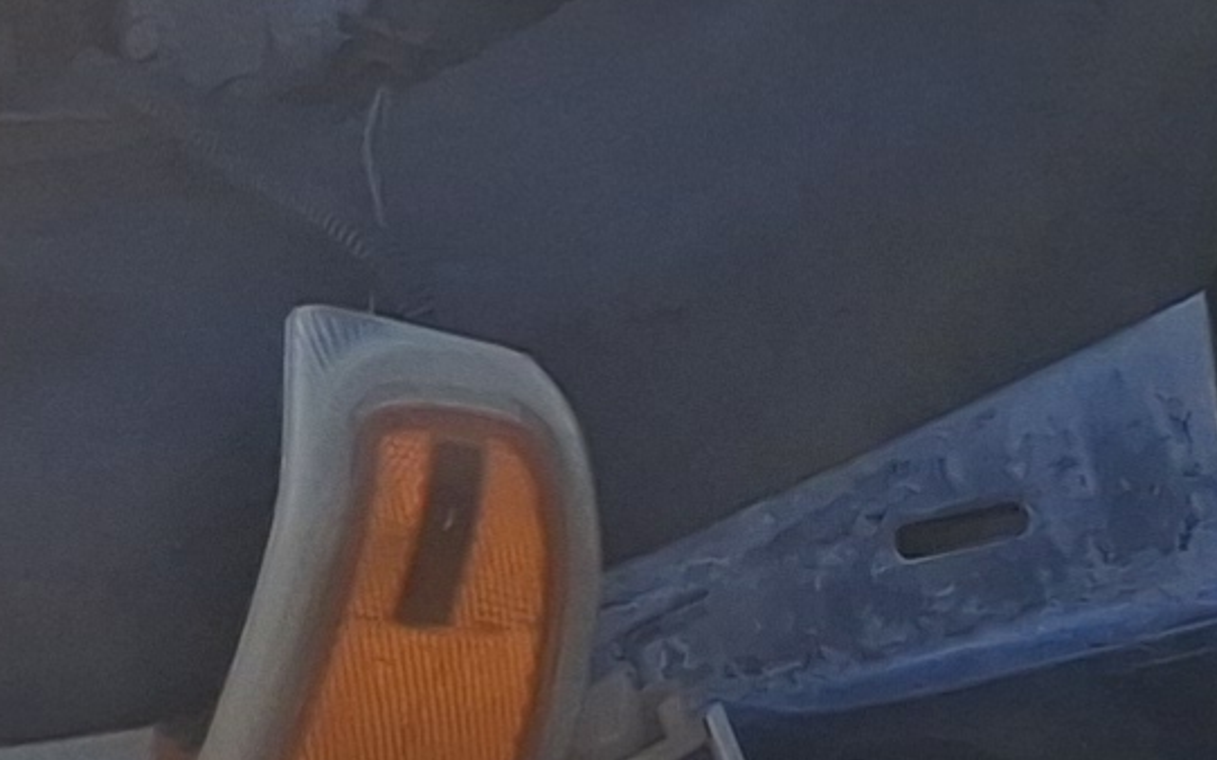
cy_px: -405
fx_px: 6633
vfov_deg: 6.5
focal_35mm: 200
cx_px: 817
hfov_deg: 10.5
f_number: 1.8
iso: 32
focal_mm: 4.69
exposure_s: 1/2488
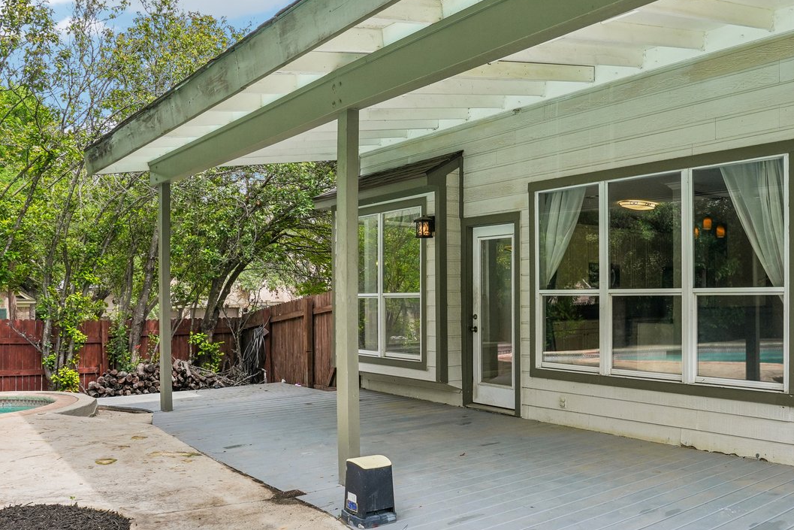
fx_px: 684
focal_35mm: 31
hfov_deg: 59.2
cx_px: 516
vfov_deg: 42.2
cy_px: 312
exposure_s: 1/200
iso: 200
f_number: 8
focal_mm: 16
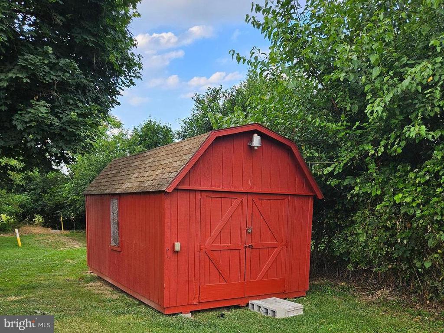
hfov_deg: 73.9
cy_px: 166
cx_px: 222
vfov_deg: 58.9
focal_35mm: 23
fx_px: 295
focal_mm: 5.4
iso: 25
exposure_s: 1/252
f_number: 1.8
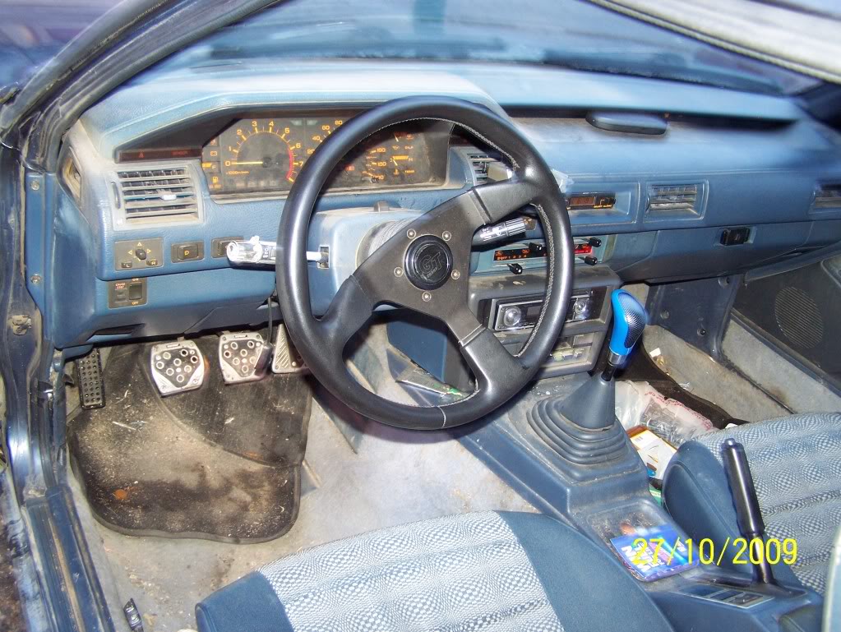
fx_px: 924
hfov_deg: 48.9
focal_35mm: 38
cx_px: 420
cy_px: 316
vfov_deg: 37.8
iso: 160
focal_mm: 6.3
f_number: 2.8
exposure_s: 1/2
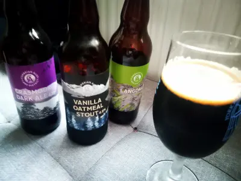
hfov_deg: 63.4
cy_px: 90
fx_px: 195
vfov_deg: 49.7
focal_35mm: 28
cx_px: 120
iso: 2443
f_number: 2
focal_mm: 3.54
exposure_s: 1/11.1
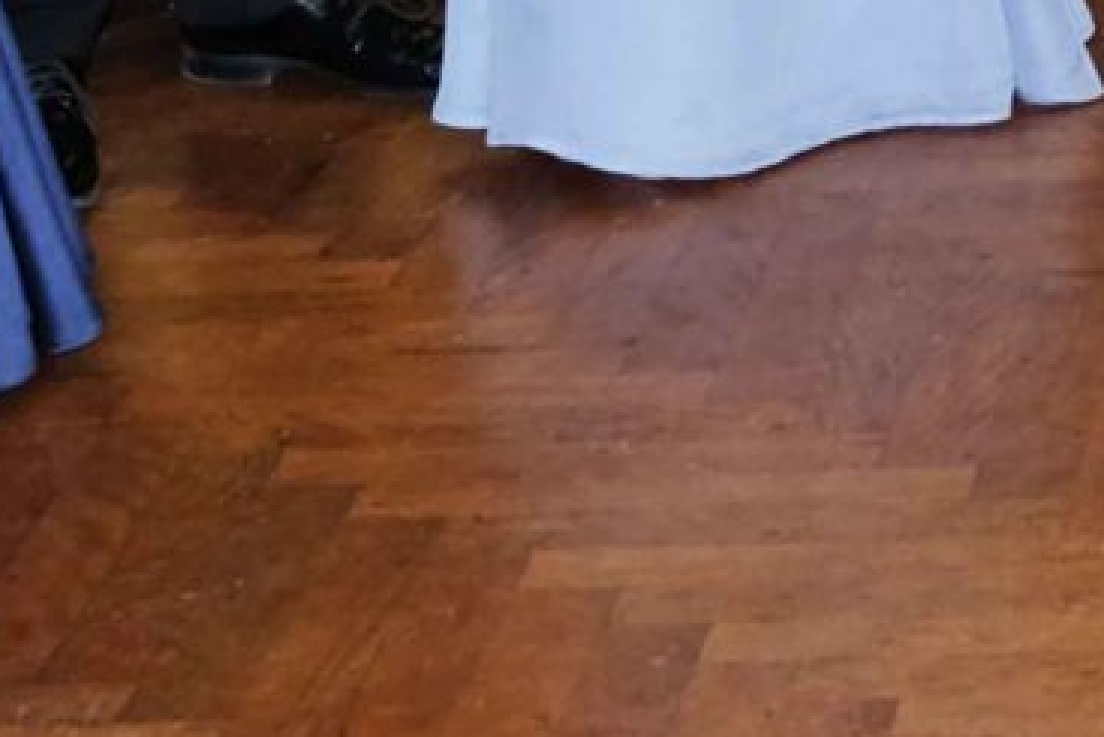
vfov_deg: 6.1
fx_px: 6626
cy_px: -997
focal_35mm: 216
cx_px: 1739
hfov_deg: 9.2
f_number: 3.6
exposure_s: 1/30
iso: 250
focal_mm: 20.5
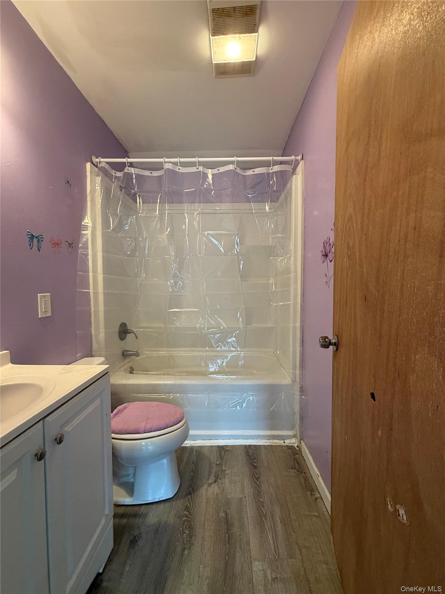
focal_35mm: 14
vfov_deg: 102.1
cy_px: 297
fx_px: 240
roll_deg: +0.1
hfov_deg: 85.7
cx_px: 222
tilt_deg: -2.3
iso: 320
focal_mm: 2.22
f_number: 2.2
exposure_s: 1/60
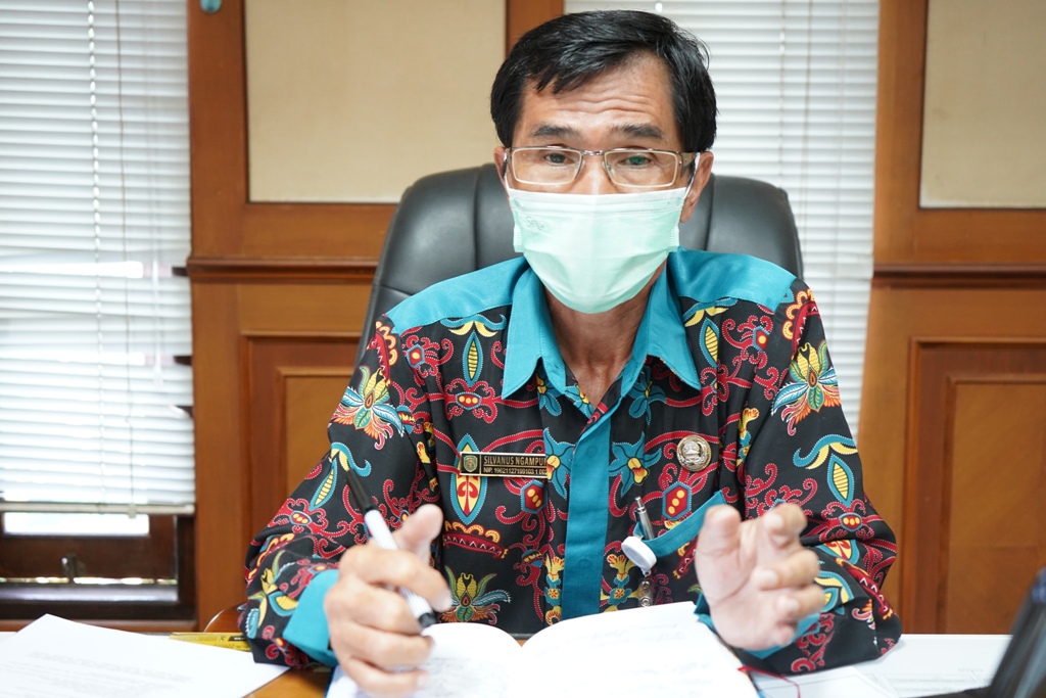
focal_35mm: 41
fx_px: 1191
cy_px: 349
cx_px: 523
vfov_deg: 32.6
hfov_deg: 47.4
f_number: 4.5
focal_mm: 41
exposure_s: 1/30
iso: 3200
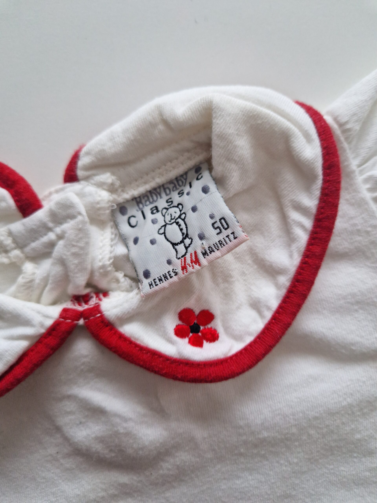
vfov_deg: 73.9
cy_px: 252
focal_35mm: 23
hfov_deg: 58.9
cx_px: 188
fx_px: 334
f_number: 1.8
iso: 125
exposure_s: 1/50
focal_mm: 5.4
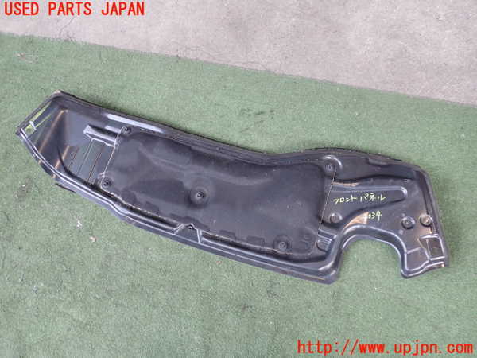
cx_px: 238
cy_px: 179
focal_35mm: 30
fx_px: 413
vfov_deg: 46.8
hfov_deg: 60.0
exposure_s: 1/80
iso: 200
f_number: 2.3
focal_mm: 5.4
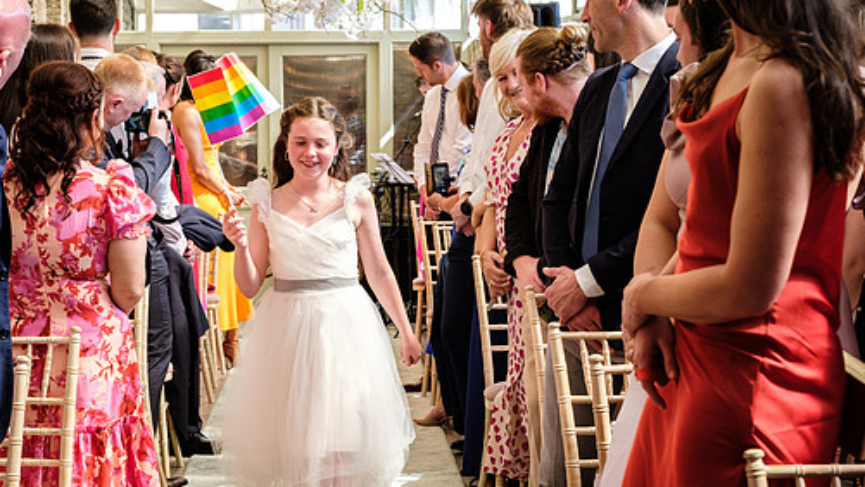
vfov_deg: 12.9
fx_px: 2156
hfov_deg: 22.7
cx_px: 371
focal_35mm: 94
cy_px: 279
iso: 1000
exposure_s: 1/160
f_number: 5.6
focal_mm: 50
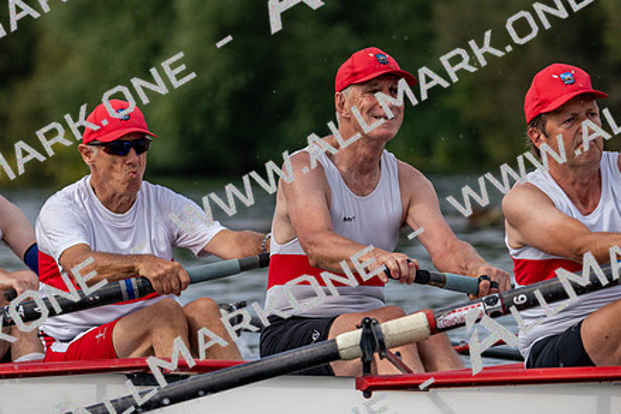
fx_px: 6833
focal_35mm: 396
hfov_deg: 5.2
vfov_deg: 3.5
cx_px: 344
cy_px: 241
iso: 320
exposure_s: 1/1600
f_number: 5.6
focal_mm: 300
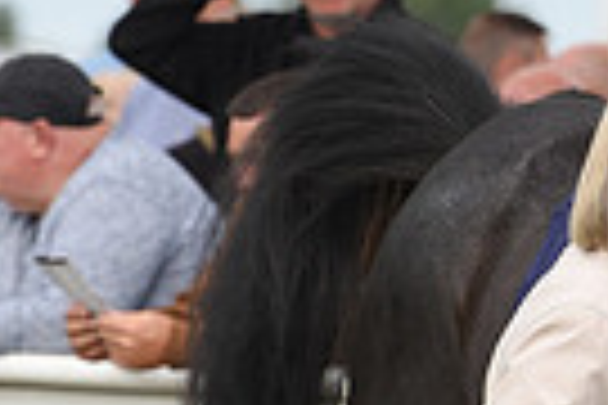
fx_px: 14506
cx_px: 1193
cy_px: 101
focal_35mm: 859
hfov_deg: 2.4
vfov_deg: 1.6
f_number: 5.6
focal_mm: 200
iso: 500
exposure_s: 1/1600
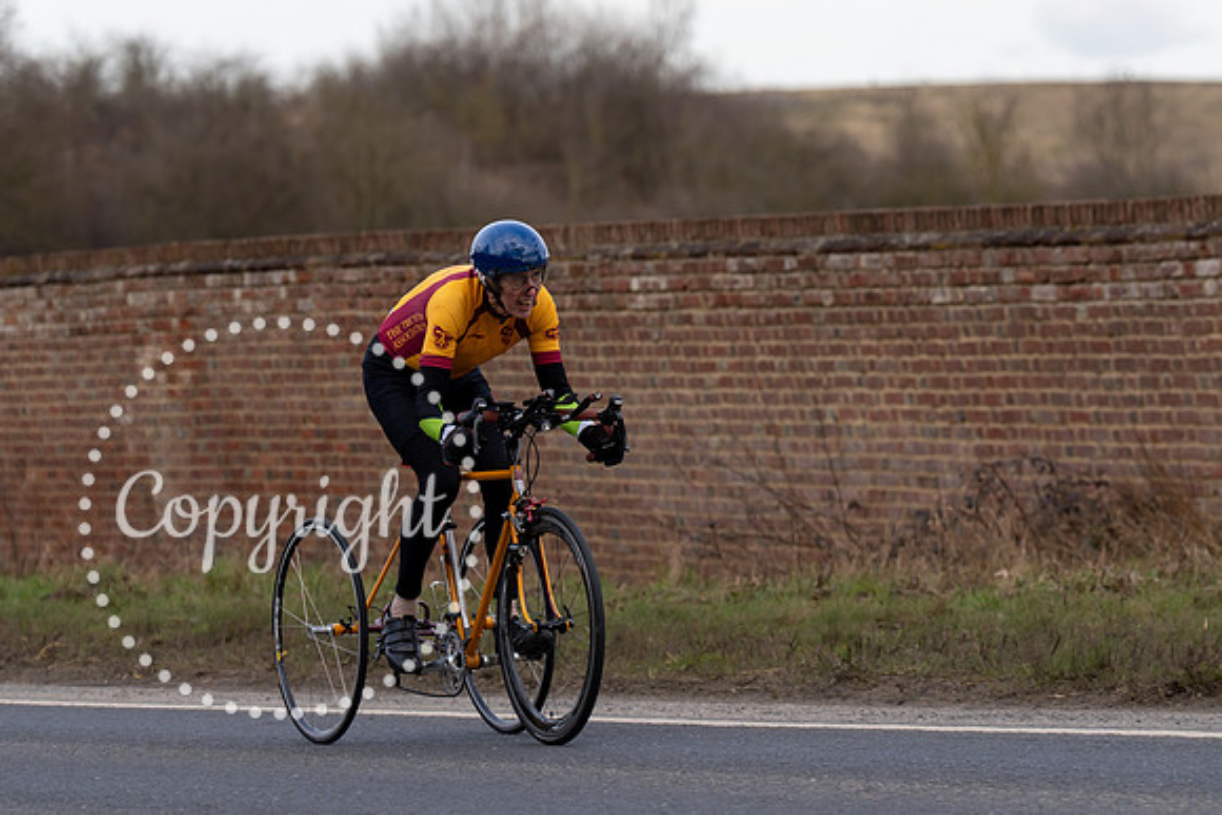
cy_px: 254
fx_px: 7649
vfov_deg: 6.1
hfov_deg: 9.1
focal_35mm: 225
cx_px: 473
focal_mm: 135
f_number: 3.5
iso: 160
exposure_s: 1/800
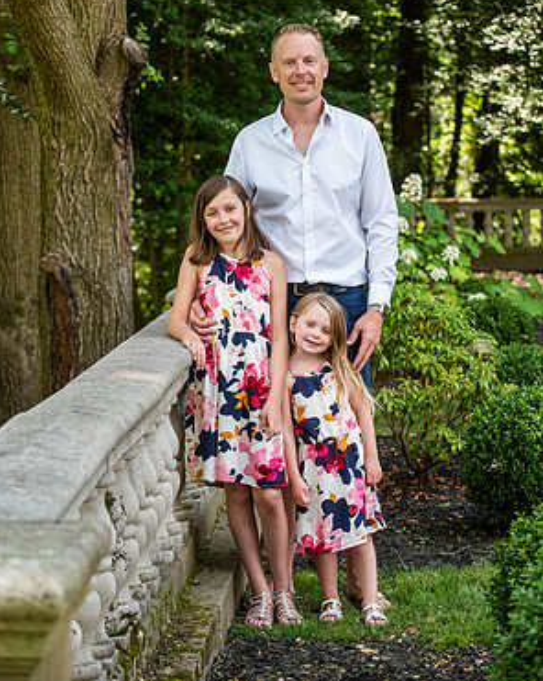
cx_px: 270
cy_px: 270
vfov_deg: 19.6
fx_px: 1972
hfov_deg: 15.7
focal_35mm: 98
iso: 800
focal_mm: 86
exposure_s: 1/500
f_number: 5
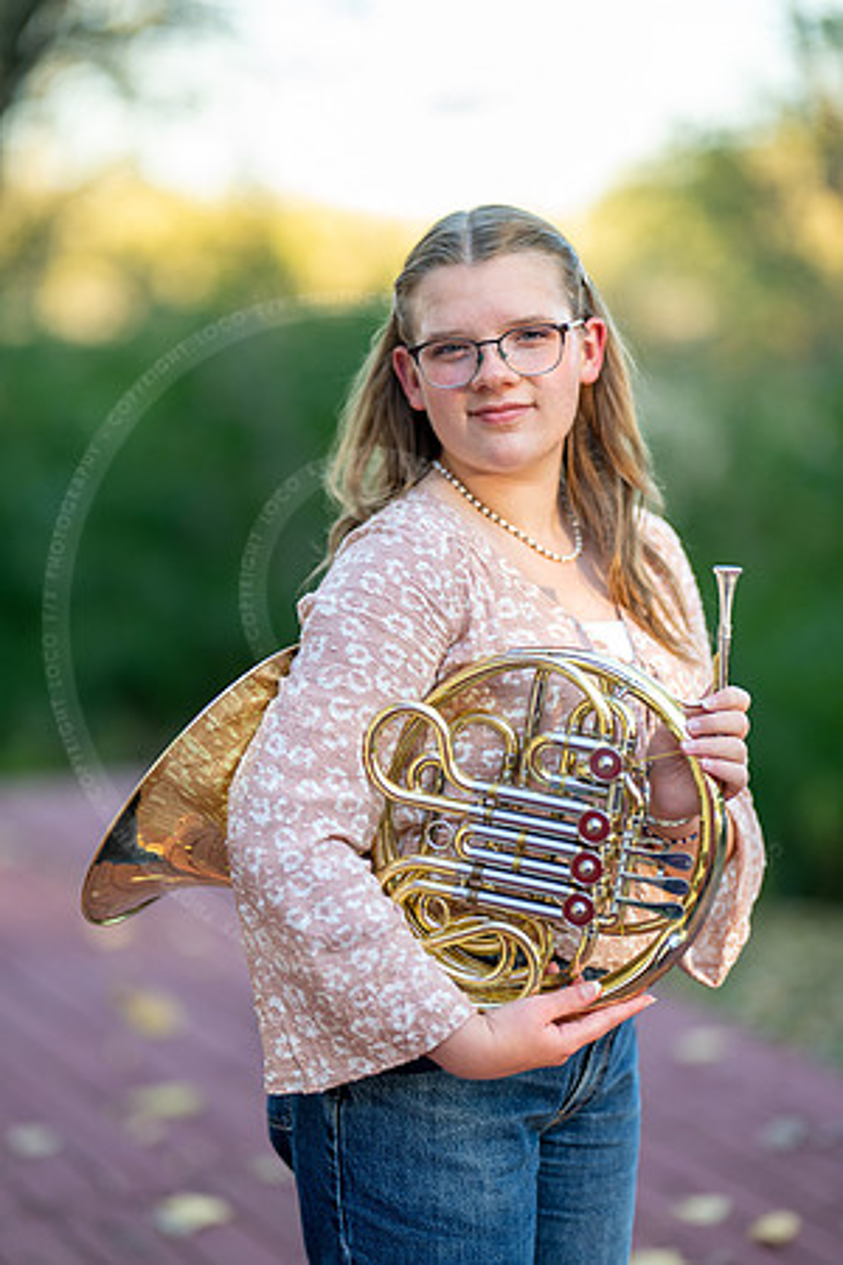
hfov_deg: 16.1
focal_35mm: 85
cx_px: 422
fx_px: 2985
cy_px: 632
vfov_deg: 23.9
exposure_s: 1/500
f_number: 1.2
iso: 160
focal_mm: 85
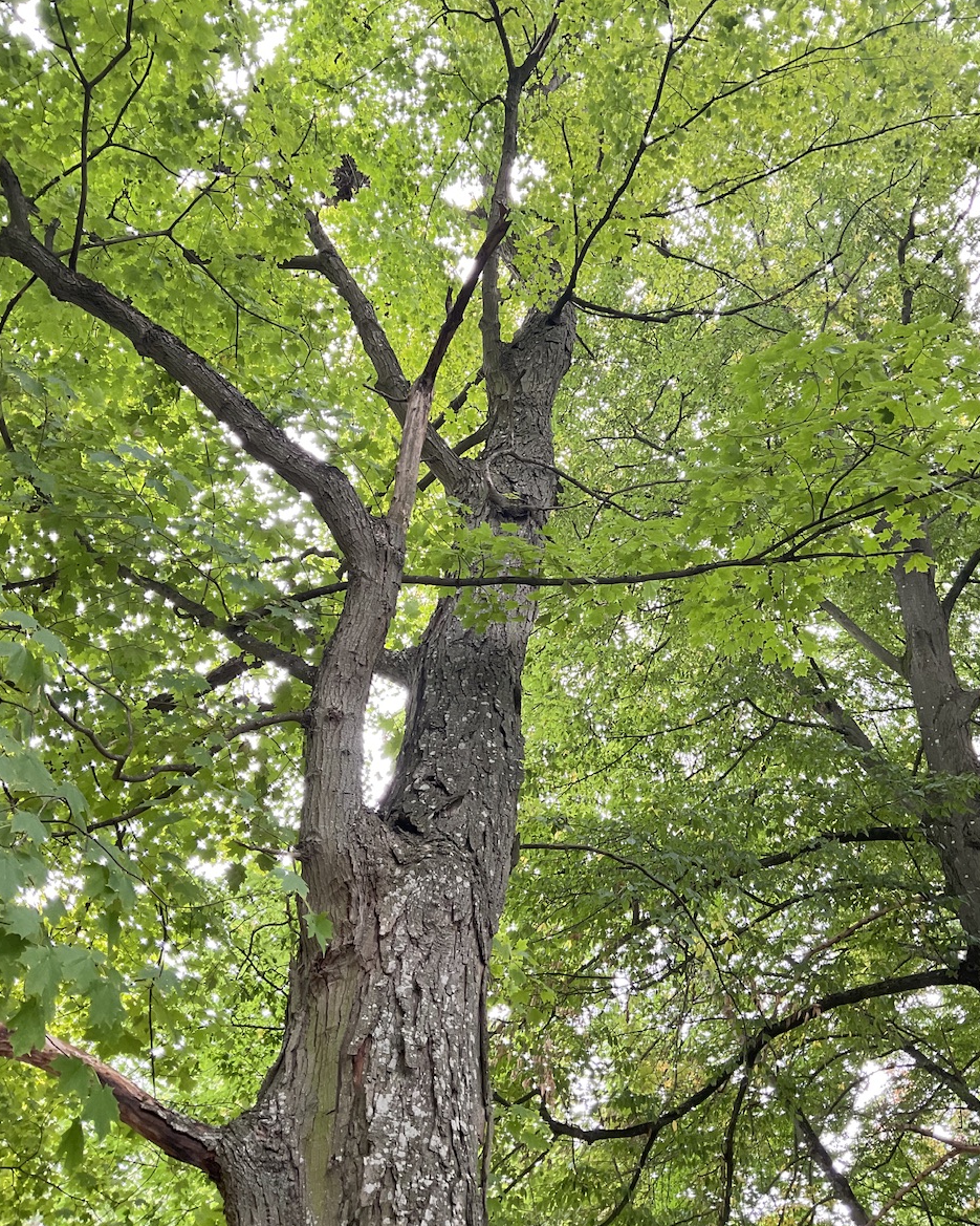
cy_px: 567
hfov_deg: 47.1
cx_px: 497
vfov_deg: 57.1
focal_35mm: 31
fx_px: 1124
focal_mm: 3
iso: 64
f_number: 1.8
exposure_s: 1/71
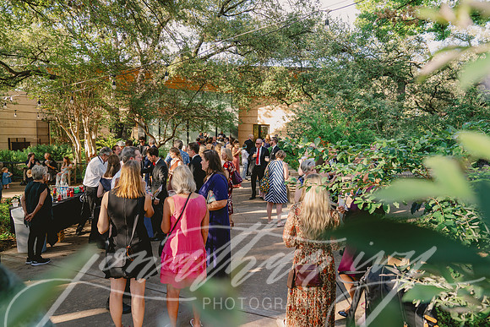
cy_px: 164
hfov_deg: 73.7
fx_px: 327
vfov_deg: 53.2
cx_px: 245
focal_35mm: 24
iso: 400
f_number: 4
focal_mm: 24
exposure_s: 1/250
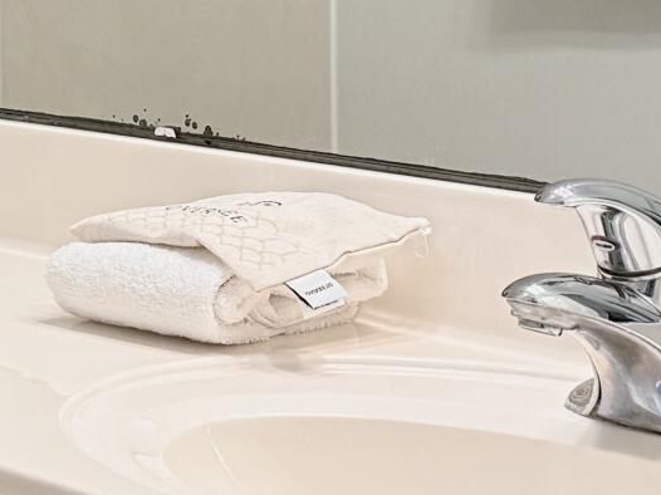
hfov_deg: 13.6
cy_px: -59
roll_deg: +0.0
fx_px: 2615
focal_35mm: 137
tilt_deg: -2.8
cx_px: -295
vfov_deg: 10.7
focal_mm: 6.76
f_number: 1.78
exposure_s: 1/120
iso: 160
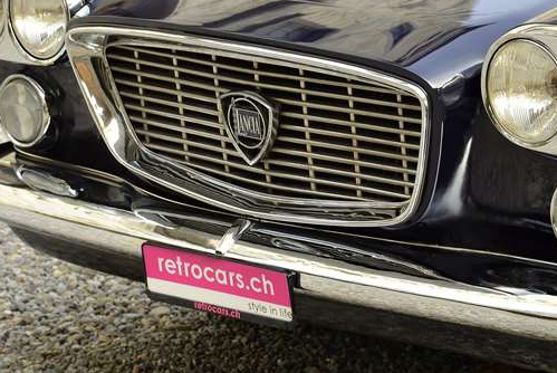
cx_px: 257
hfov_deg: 9.7
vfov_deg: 6.5
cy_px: 61
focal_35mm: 211
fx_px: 3268
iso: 320
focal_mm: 110
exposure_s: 1/100
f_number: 8
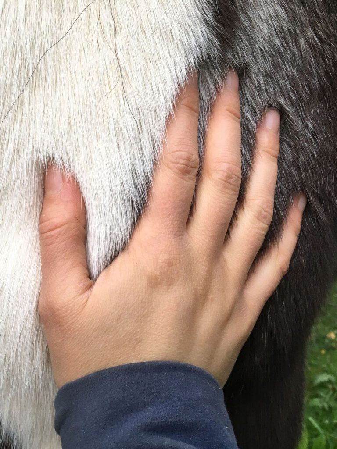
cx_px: 168
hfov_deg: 48.2
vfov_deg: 61.7
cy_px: 224
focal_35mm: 29
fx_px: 376
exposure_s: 1/33
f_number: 2.2
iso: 25
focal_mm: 4.15
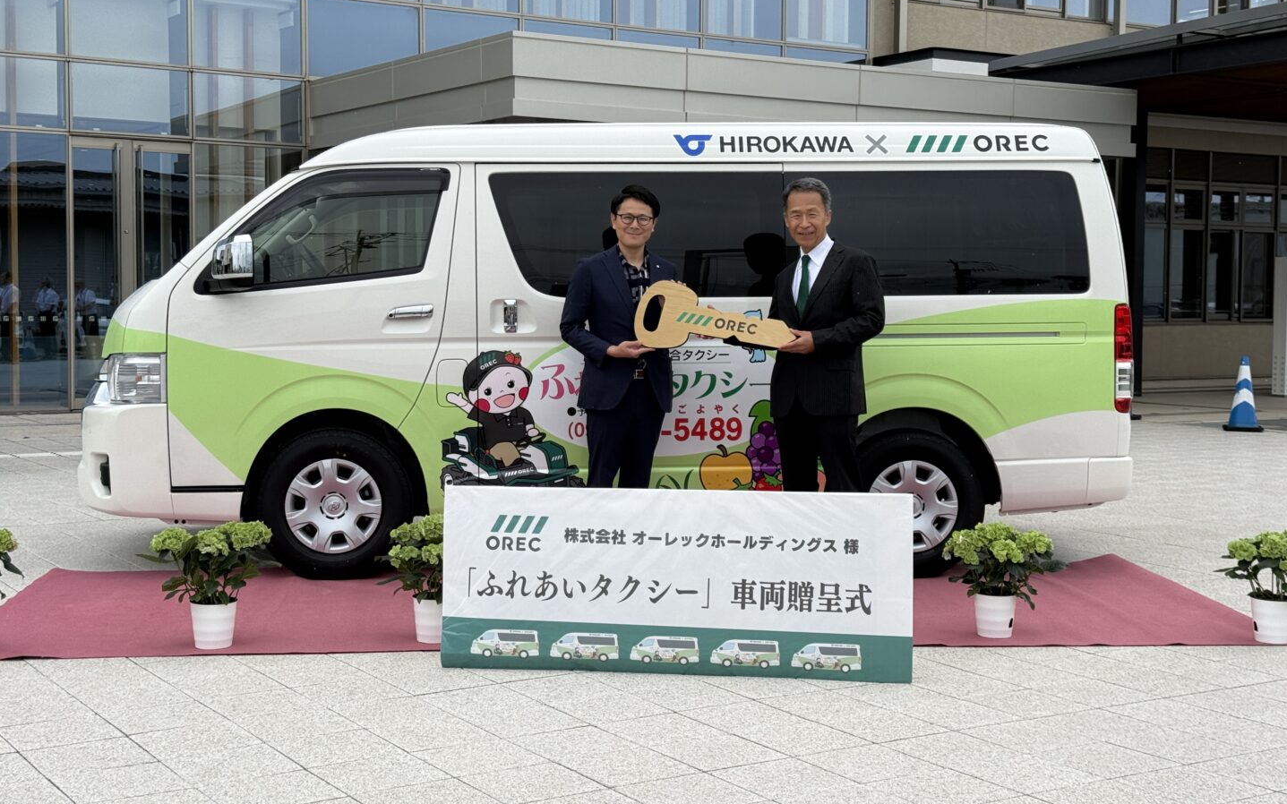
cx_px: 644
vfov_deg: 25.3
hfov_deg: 39.6
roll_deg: -0.7
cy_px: 363
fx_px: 1789
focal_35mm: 51
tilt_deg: -1.5
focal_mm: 6.76
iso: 64
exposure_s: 1/3704
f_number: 1.78
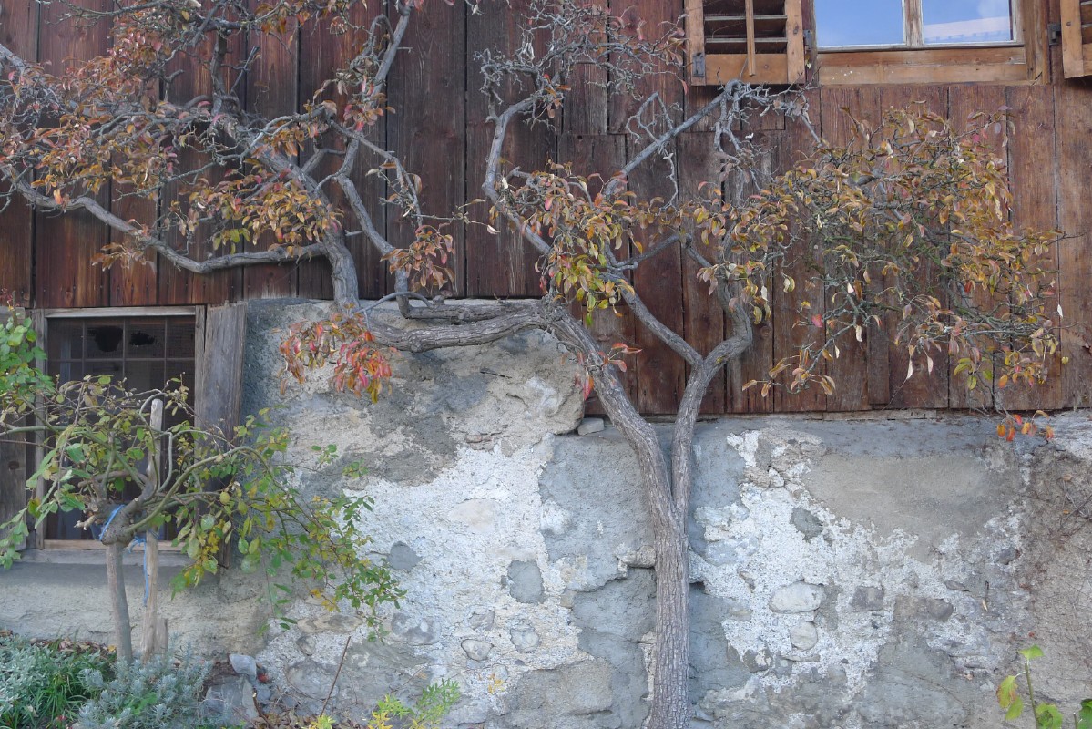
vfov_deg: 43.6
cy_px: 364
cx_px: 546
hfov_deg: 61.9
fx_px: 910
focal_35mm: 30
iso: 80
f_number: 2.2
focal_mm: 6.4
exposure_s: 1/60
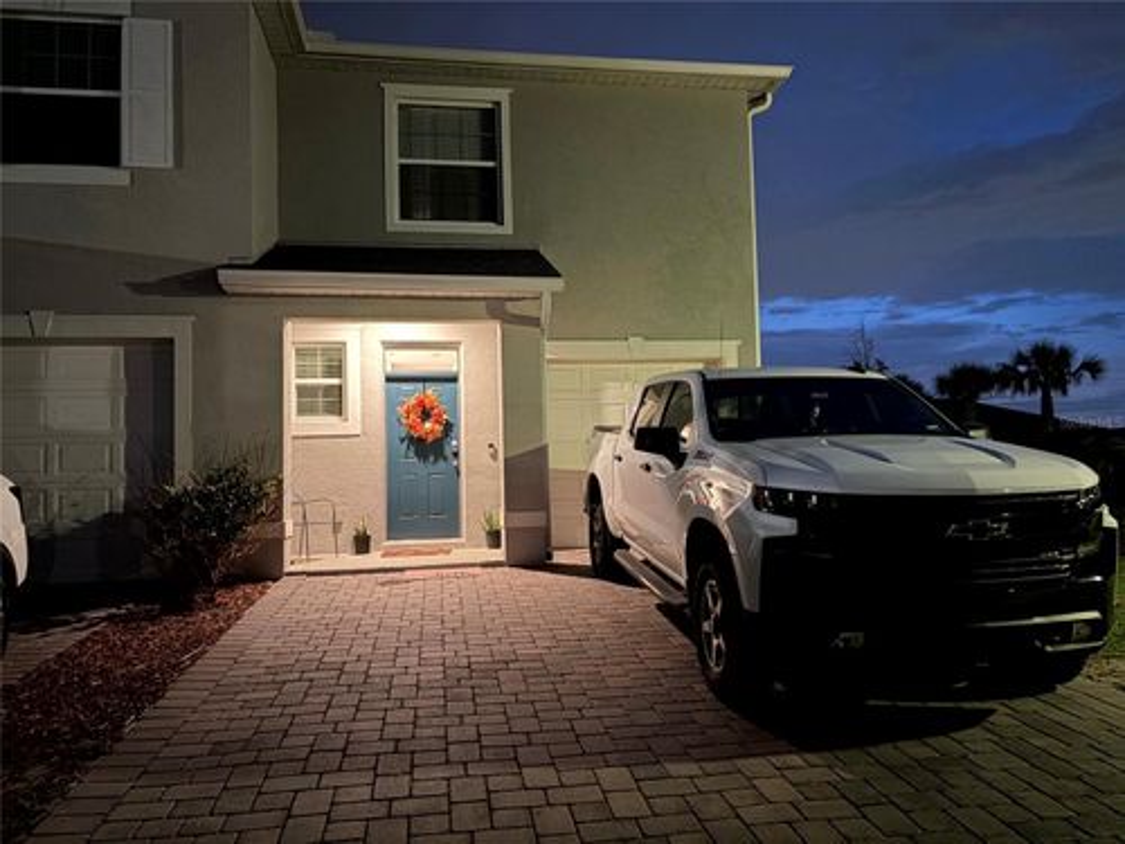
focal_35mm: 26
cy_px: 422
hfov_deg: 67.3
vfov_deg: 53.1
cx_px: 562
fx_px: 845
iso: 640
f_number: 1.6
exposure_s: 1/12
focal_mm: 5.96
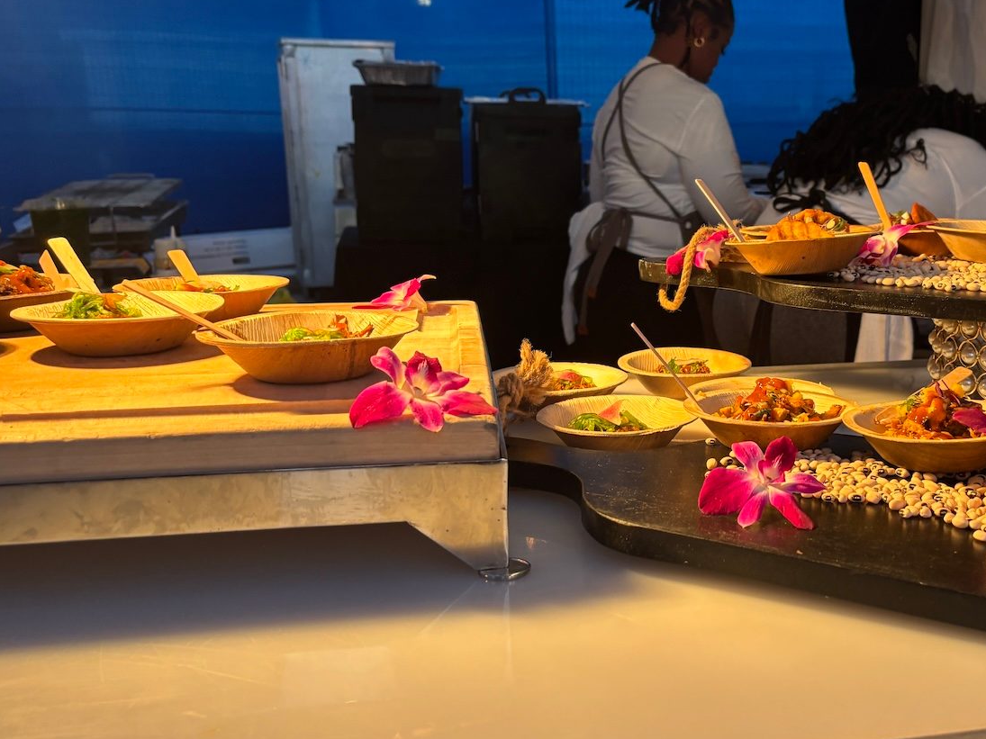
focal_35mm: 38
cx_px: 704
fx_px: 1082
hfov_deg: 47.6
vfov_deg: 37.7
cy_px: 374
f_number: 1.6
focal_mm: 5.96
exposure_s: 1/60
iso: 125
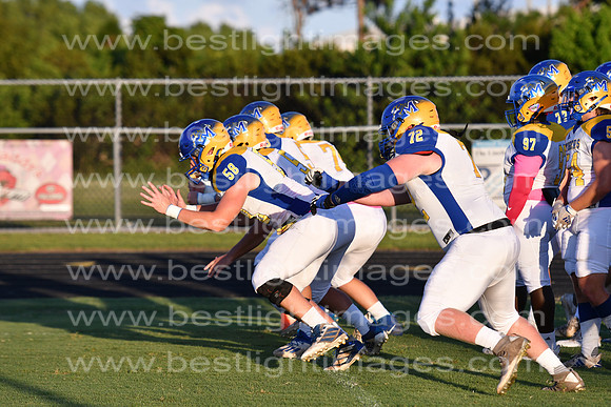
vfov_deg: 5.9
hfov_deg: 8.9
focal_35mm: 232
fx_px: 3947
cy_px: 204
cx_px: 306
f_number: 4
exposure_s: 1/3200
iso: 400
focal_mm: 155
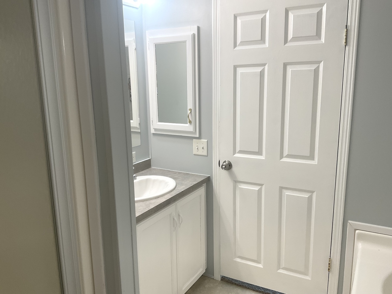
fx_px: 328
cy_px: 147
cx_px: 196
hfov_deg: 61.7
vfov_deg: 48.2
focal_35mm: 29
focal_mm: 3
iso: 40
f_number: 1.8
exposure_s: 1/60
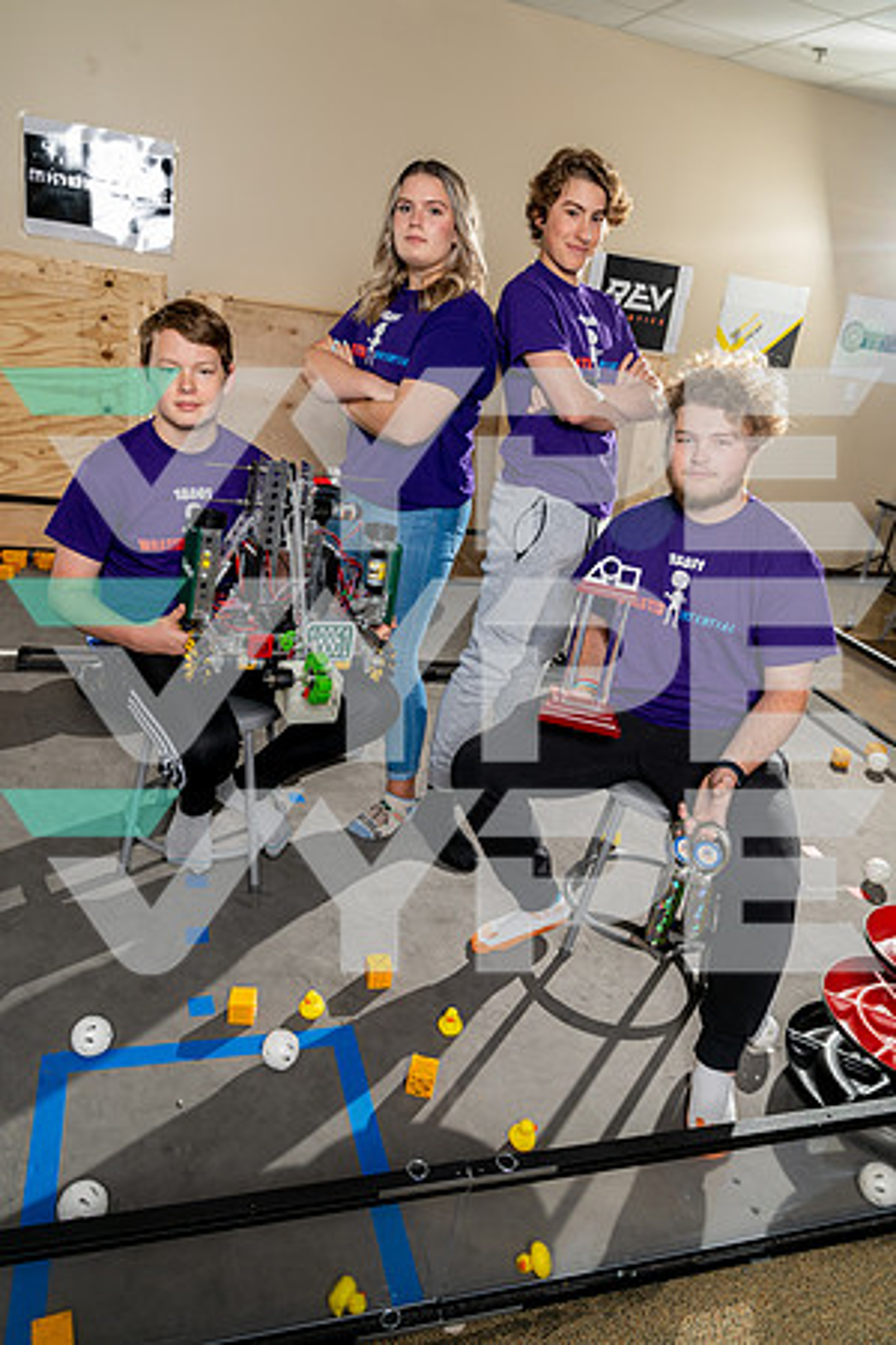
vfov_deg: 71.5
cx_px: 448
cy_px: 672
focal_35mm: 25
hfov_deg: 51.3
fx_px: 933
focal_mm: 25
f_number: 4.5
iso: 100
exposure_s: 1/250
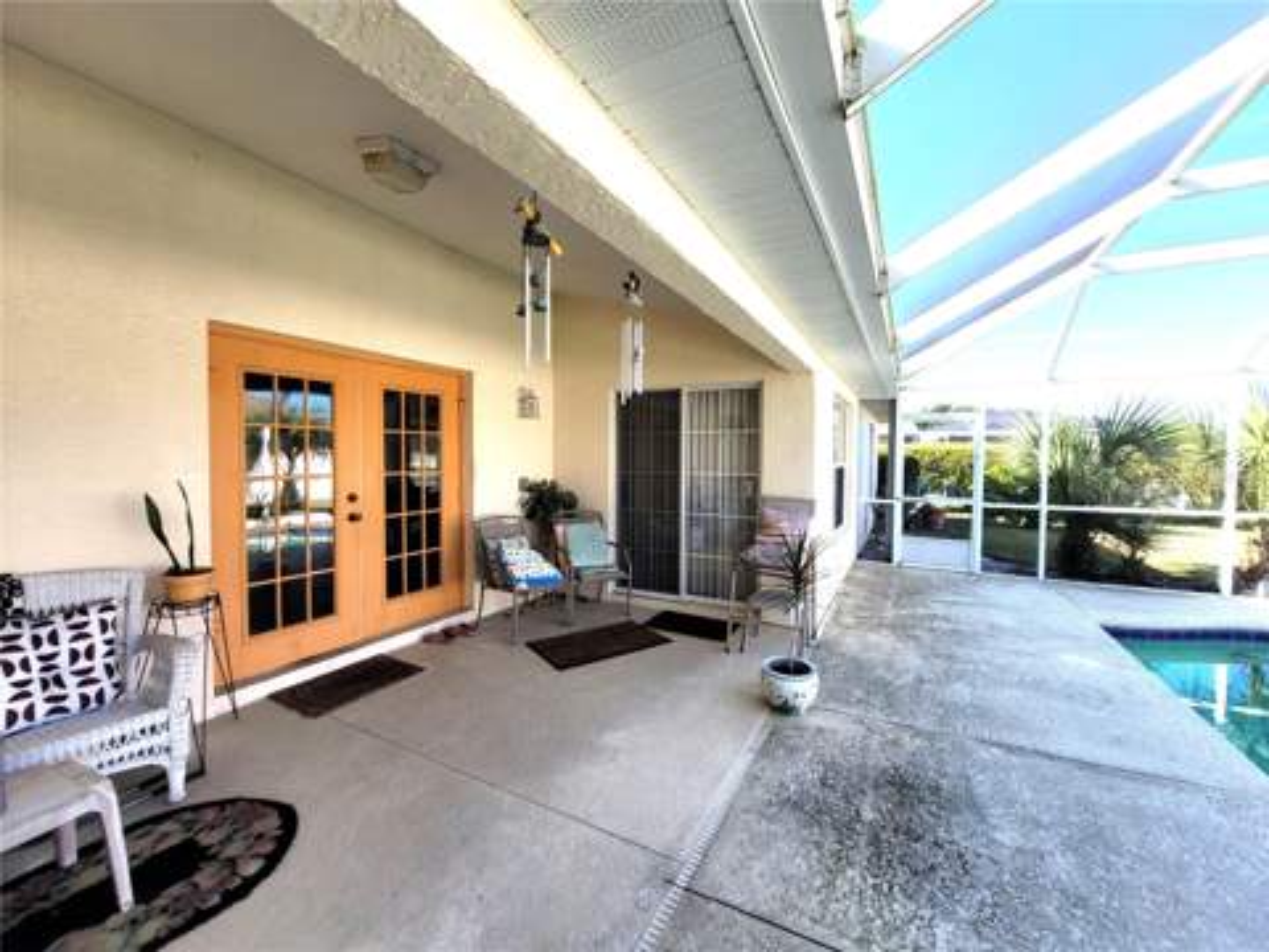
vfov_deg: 89.9
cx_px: 634
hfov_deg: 106.2
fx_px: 477
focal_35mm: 13
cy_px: 476
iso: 64
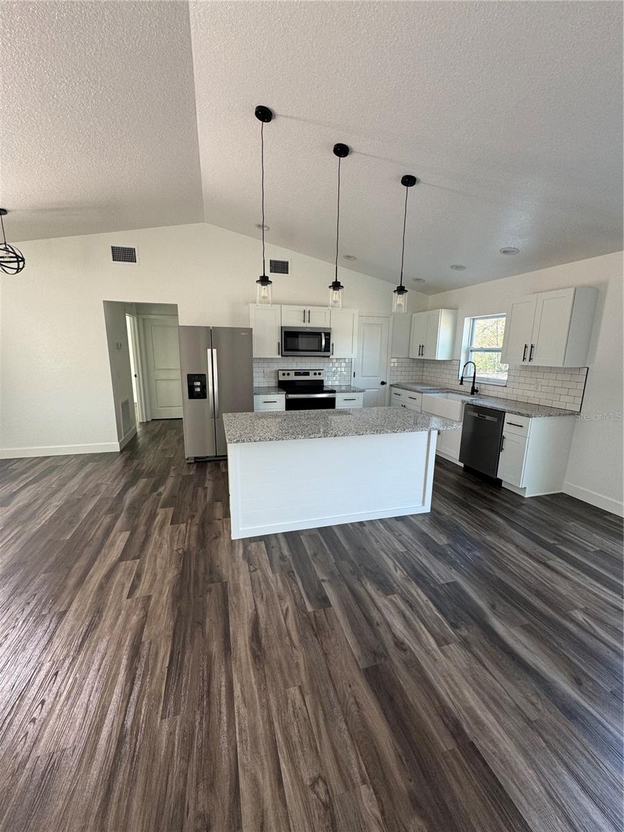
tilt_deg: -12.4
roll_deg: -1.1
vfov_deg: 102.1
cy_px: 416
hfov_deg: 85.7
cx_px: 312
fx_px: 336
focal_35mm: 14
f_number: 2.2
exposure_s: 1/99
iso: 100
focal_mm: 2.22
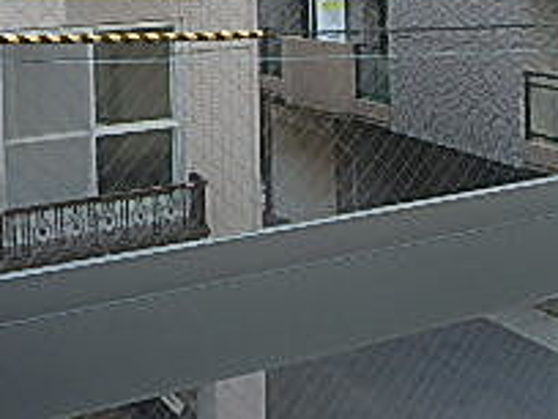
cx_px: 328
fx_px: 1064
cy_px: -38
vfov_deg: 21.2
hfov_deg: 29.3
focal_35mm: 66
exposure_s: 1/125
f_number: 3.5
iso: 125
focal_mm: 3.7
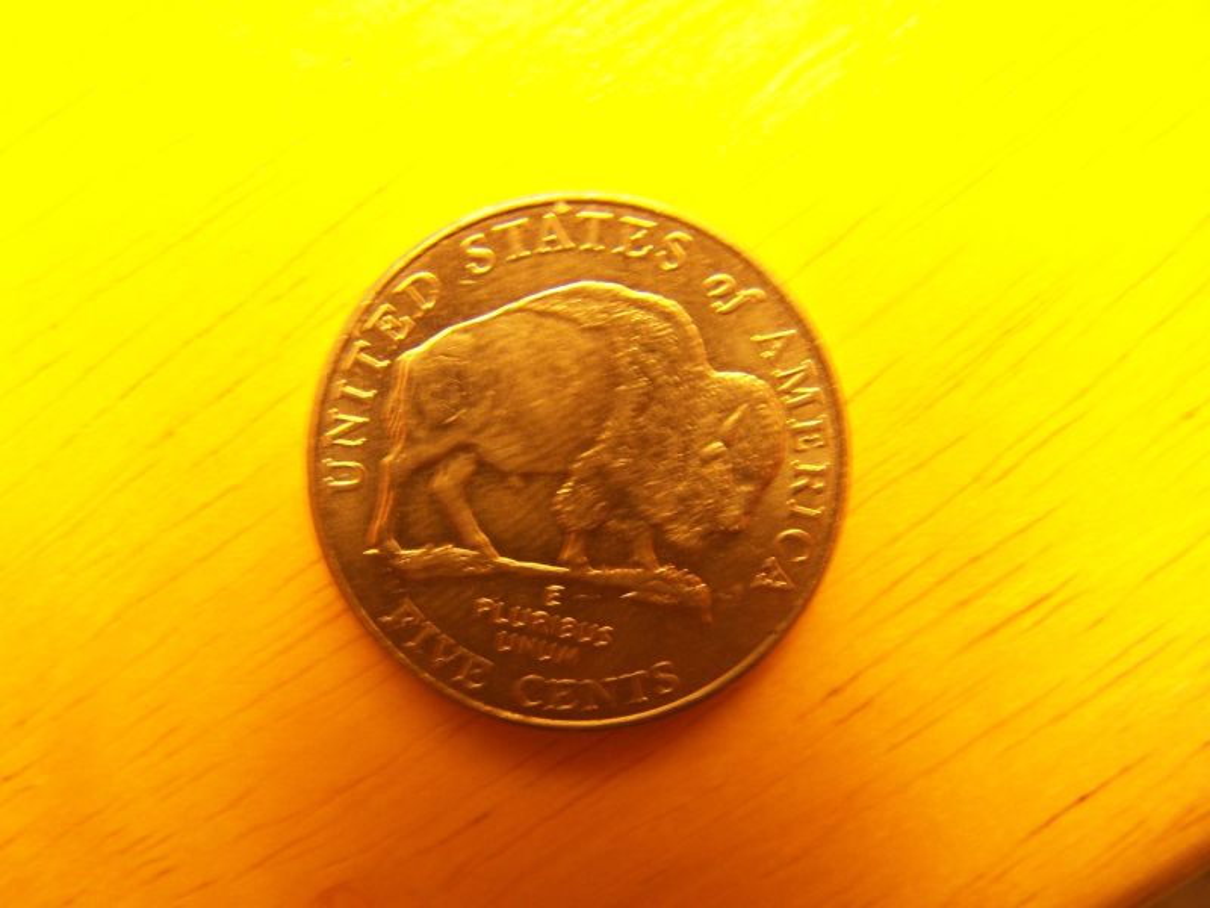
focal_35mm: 38
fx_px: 1328
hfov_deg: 49.0
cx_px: 605
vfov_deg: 37.7
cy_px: 454
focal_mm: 6.3
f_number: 2.8
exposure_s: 1/15
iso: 140
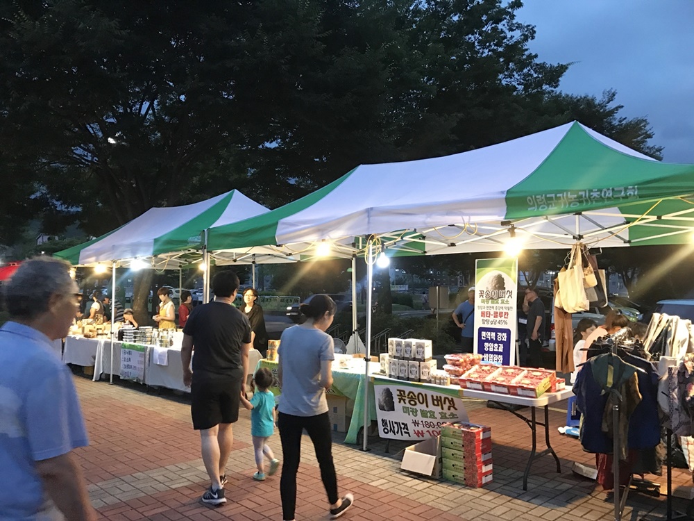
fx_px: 561
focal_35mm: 28
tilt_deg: +3.3
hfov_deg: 63.4
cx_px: 347
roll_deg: -0.6
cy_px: 260
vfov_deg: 49.7
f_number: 1.8
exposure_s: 1/11
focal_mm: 3.99
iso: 100
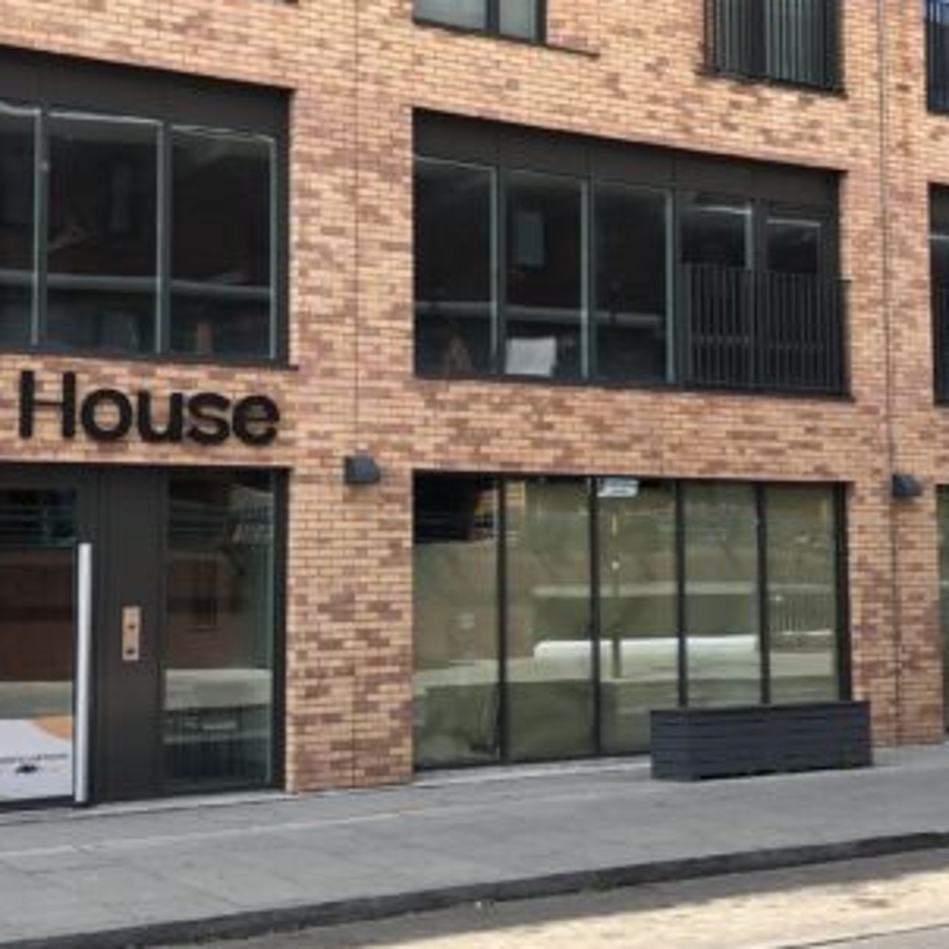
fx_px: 1954
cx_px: 525
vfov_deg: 27.2
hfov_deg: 27.3
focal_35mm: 63
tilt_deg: +5.3
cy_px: 374
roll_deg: +0.2
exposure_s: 1/466
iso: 20
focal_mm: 4
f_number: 1.8
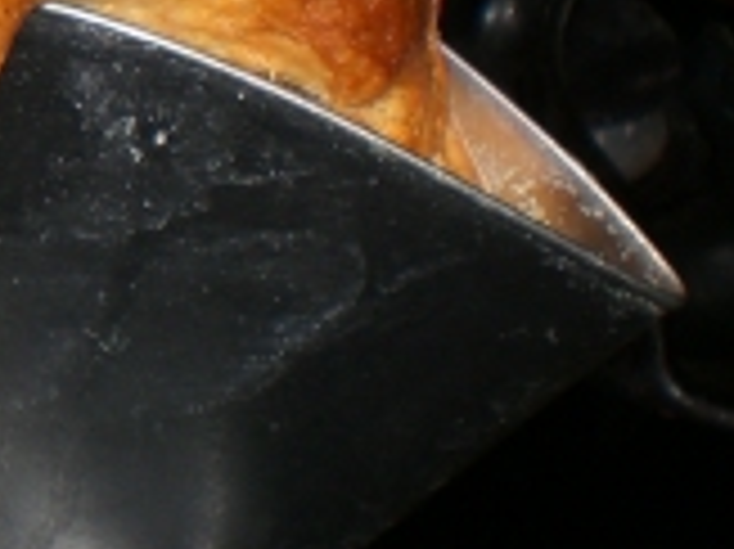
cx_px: -446
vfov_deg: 9.9
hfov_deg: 12.5
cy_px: 130
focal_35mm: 149
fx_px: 3157
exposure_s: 1/60
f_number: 4.4
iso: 50
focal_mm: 6.3
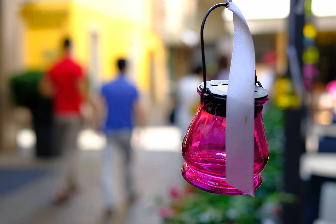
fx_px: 495
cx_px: 168
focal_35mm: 53
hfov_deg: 37.5
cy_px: 112
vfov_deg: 25.5
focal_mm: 35
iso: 200
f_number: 2.8
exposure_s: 1/320
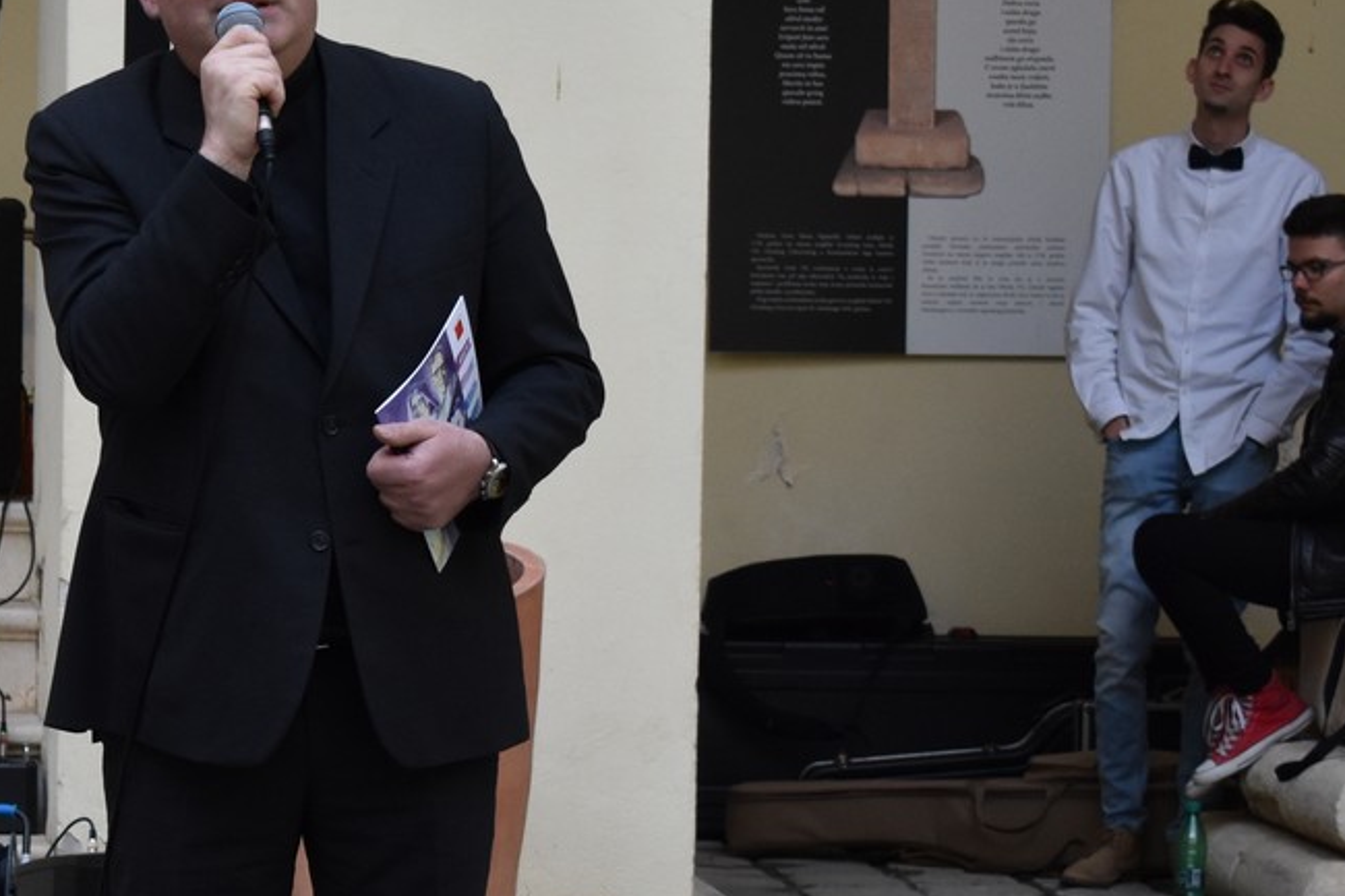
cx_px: 186
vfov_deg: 6.7
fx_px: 7591
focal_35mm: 203
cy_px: 729
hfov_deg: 10.1
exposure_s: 1/200
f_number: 5.6
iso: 800
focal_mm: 55
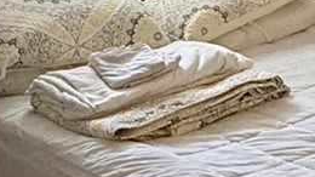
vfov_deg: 11.9
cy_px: -131
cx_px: 509
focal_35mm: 94
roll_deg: +1.1
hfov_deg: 19.1
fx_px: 785
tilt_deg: +0.9
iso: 640
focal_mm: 2.22
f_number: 2.2
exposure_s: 1/60
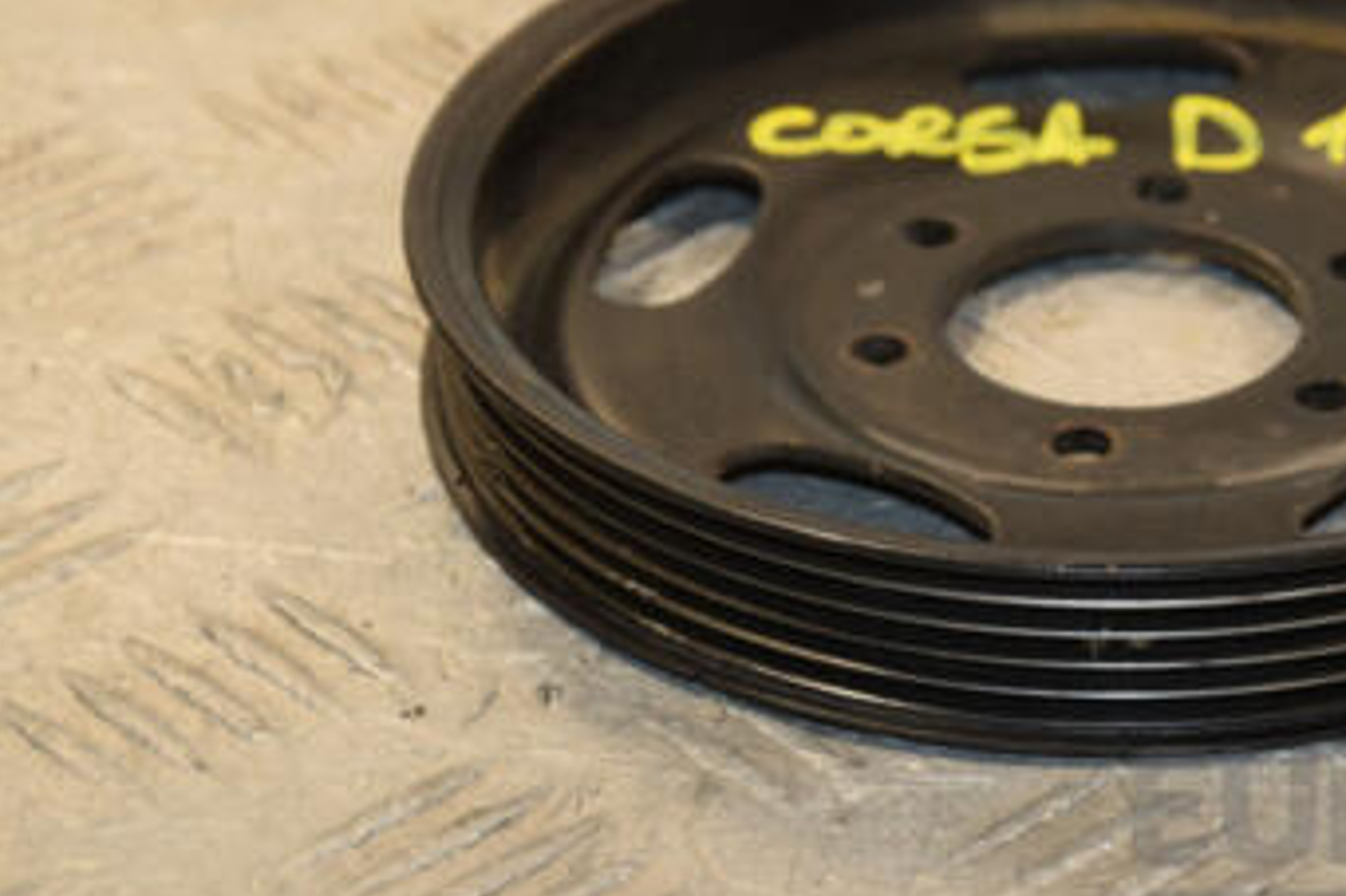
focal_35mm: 198
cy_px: 280
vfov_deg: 6.9
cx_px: 1058
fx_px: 7395
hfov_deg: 10.4
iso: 800
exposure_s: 1/200
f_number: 6.3
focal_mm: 75
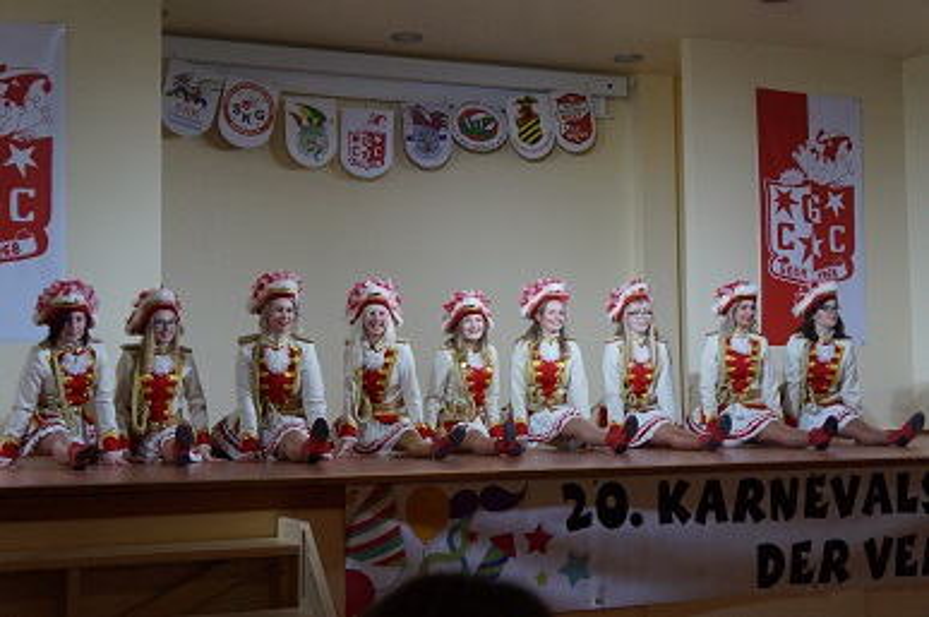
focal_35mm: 52
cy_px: 308
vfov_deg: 25.7
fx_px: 1353
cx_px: 464
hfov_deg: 37.9
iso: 1600
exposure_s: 1/160
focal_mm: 35
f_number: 4.5
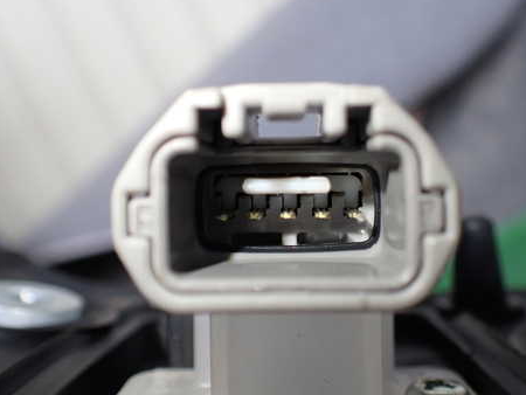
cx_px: 291
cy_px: 200
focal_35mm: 40
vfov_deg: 36.0
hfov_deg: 46.7
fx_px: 608
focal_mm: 5.4
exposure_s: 1/125
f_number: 2.3
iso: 320
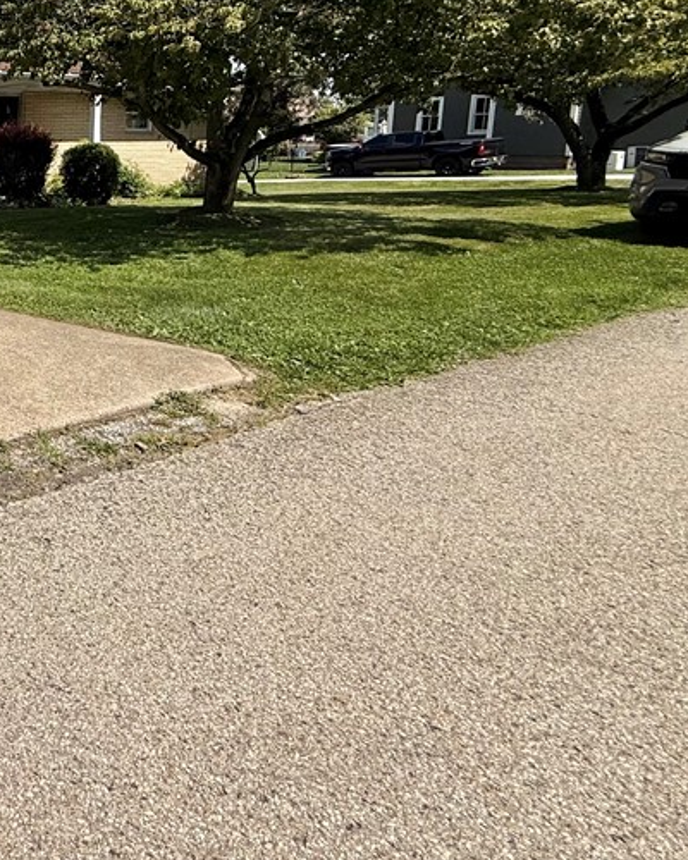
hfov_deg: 36.0
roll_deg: +0.2
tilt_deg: -6.3
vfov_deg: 59.5
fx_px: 713
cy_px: 236
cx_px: -189
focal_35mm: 28
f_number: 2.2
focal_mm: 2.22
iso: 50
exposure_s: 1/2976
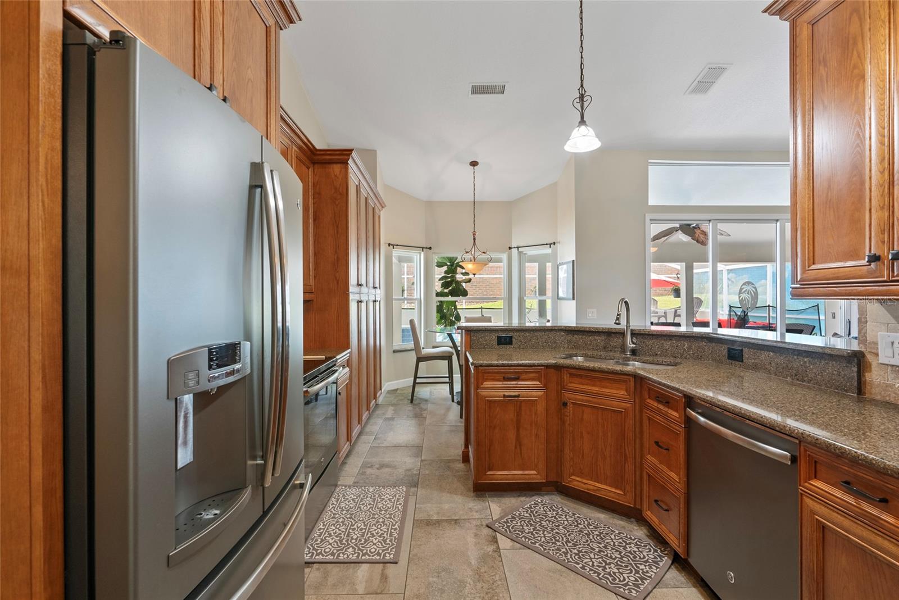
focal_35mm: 16
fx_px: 400
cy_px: 300
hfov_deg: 96.7
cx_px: 450
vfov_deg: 73.8
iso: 400
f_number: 8
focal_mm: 16
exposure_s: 1.3
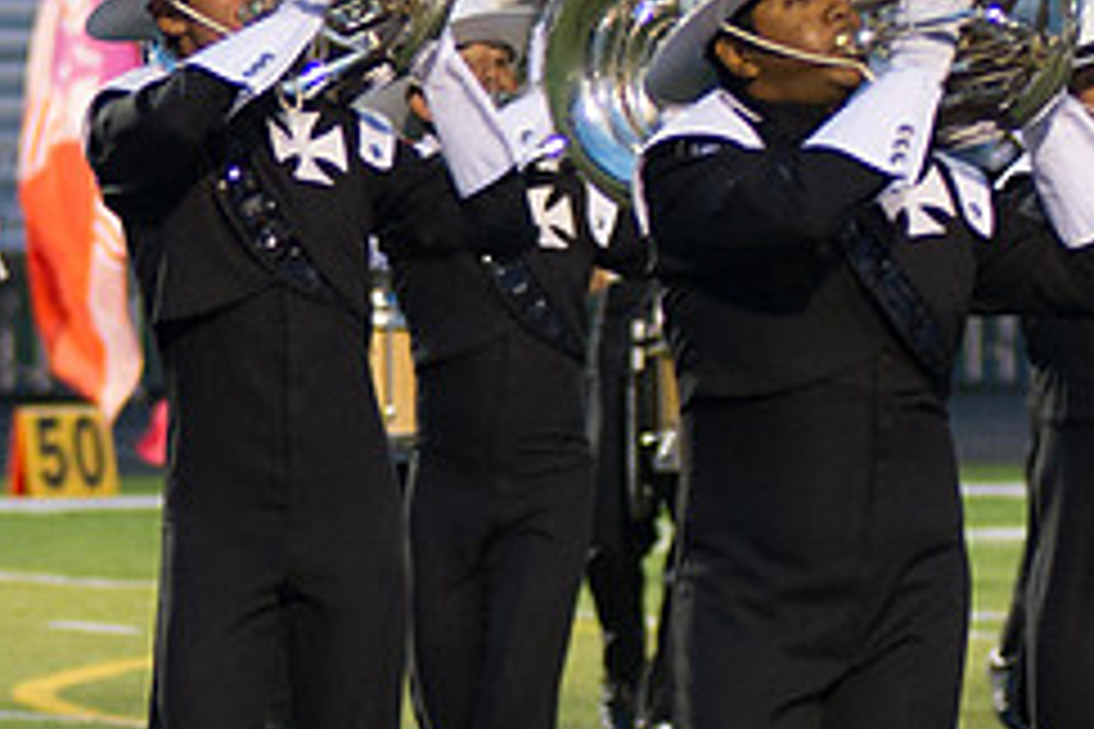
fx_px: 13887
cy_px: -46
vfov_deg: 3.0
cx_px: -432
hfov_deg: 4.5
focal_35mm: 457
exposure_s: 1/160
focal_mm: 100
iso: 2000
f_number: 2.8
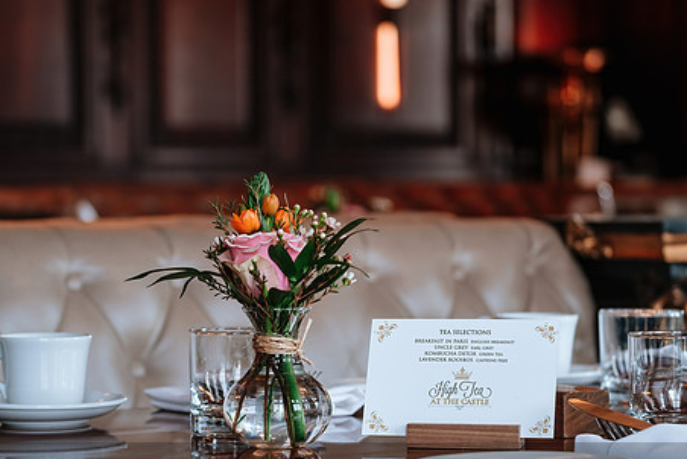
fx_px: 2100
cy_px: 285
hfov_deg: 18.6
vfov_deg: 12.5
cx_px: 347
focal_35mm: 110
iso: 160
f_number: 2.8
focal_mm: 56.3
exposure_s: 1/50
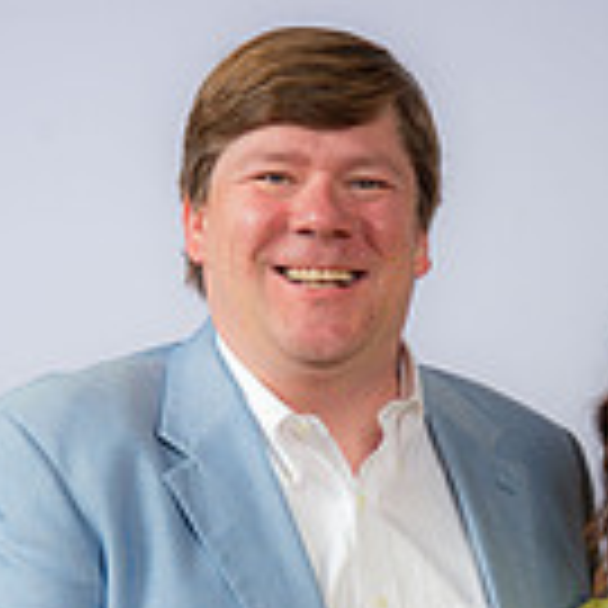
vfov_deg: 10.5
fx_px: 3259
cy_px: 752
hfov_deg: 10.6
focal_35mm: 164
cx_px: 484
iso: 250
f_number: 6.3
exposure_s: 1/160
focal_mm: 58
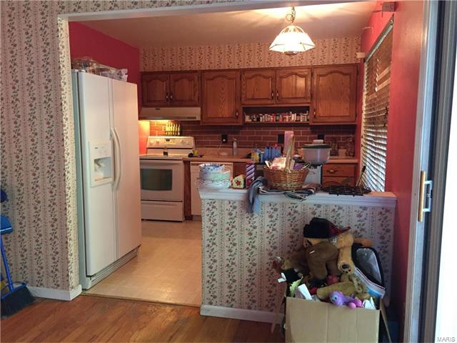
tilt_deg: -7.7
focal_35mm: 29
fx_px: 383
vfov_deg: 48.2
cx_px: 228
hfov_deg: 61.7
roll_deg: -0.8
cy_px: 172
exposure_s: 1/30
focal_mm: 4.15
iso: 200
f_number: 2.2
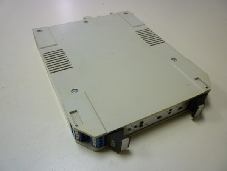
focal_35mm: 29
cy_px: 86
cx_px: 114
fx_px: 190
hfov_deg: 61.7
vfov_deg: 48.2
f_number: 3.3
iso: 320
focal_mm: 5.2
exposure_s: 1/30
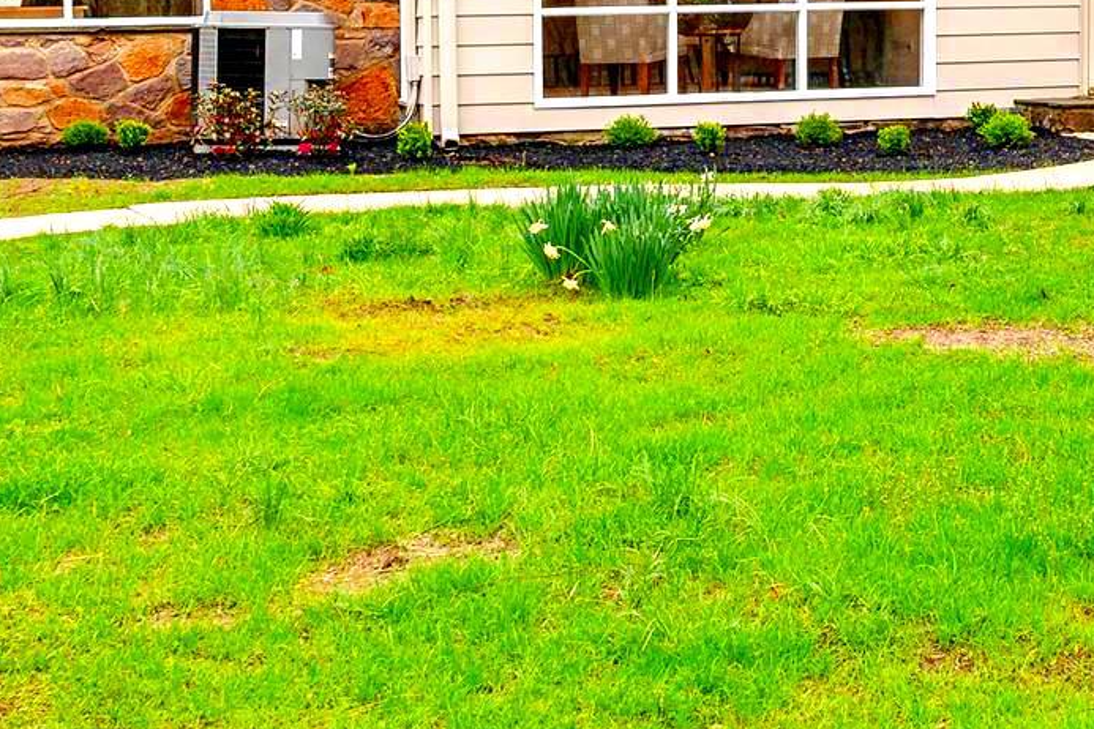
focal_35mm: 65
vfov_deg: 19.0
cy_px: -285
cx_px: 930
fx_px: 1975
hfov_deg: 30.0
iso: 100
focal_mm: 22
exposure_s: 1/30
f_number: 8
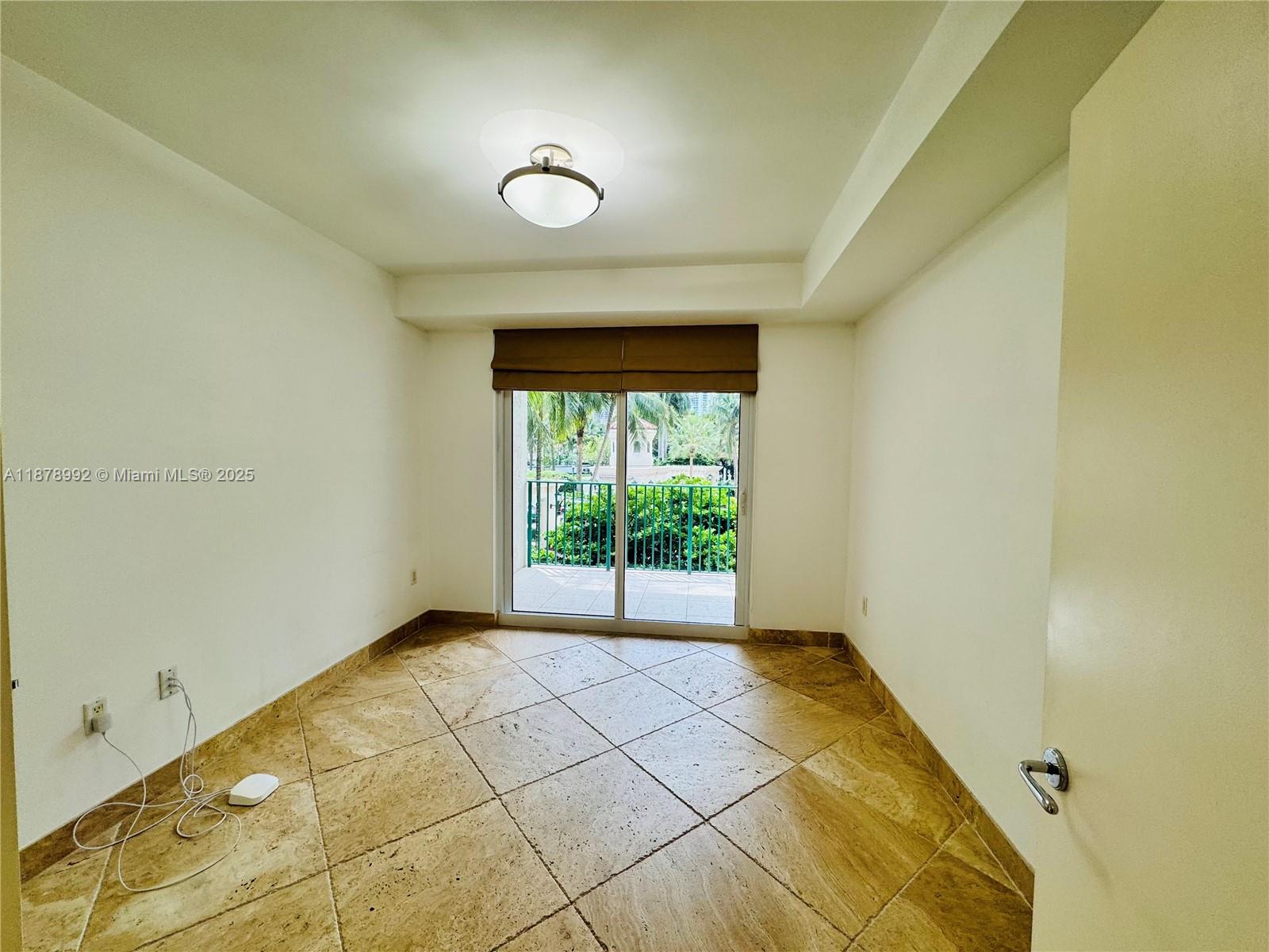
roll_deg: -0.8
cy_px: 476
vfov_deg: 85.7
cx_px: 634
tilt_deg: -5.9
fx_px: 513
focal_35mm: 14
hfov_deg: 102.1
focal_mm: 2.22
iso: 40
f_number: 2.2
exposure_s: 1/120
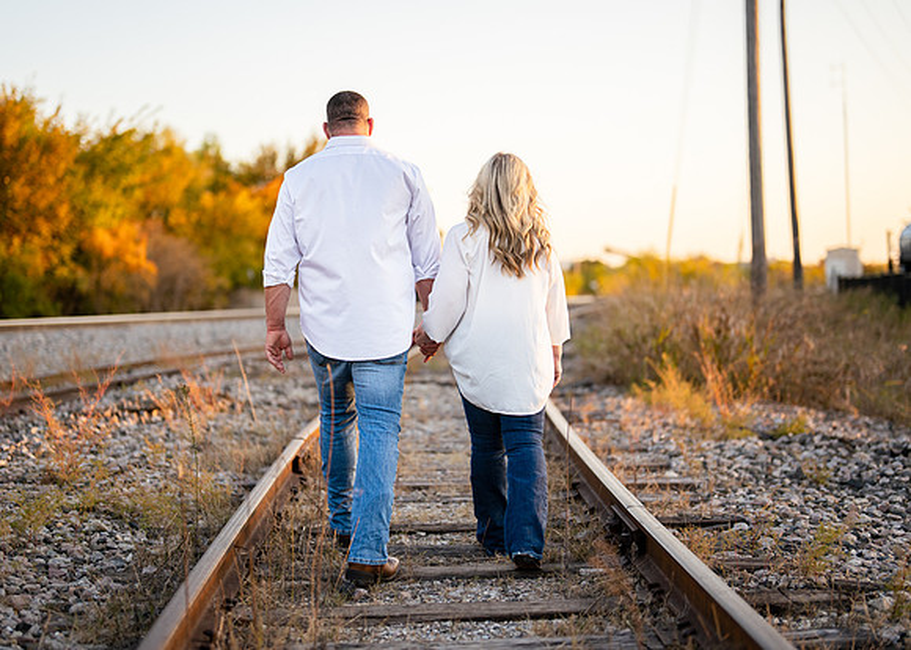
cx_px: 436
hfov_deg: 33.7
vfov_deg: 24.4
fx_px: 1505
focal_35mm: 58
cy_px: 311
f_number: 1.2
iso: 160
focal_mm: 50
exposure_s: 1/1600
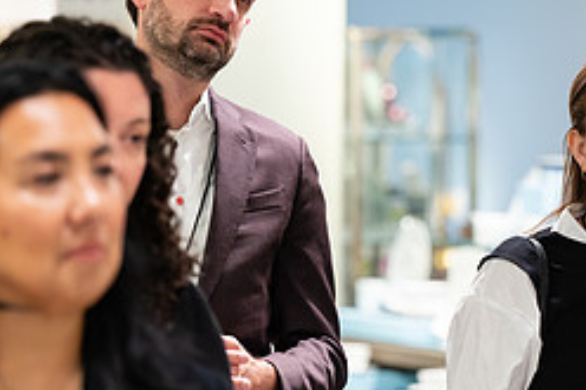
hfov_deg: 8.1
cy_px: 191
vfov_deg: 5.4
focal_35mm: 255
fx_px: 4148
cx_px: 532
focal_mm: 105
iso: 640
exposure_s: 1/160
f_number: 3.2
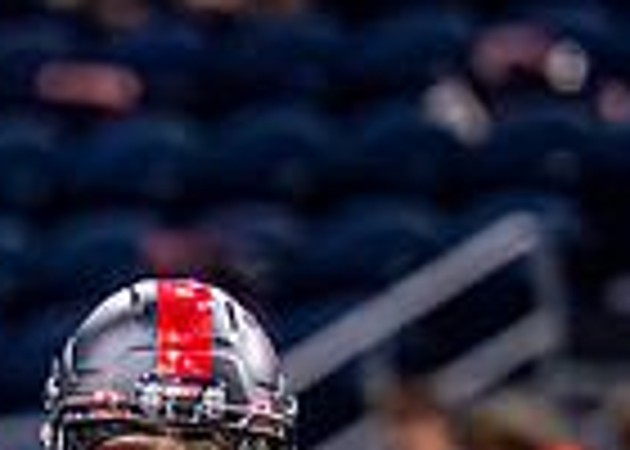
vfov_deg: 0.9
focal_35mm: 1619
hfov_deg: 1.2
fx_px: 28968
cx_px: 57
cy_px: 582
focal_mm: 182
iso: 5000
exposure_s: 1/2000
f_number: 2.8
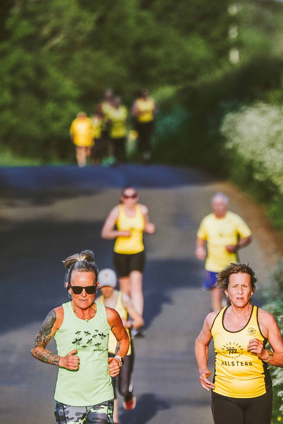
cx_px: 211
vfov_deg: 3.7
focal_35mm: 554
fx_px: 6532
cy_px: 282
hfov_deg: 2.5
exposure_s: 1/3200
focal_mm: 200
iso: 500
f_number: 2.8
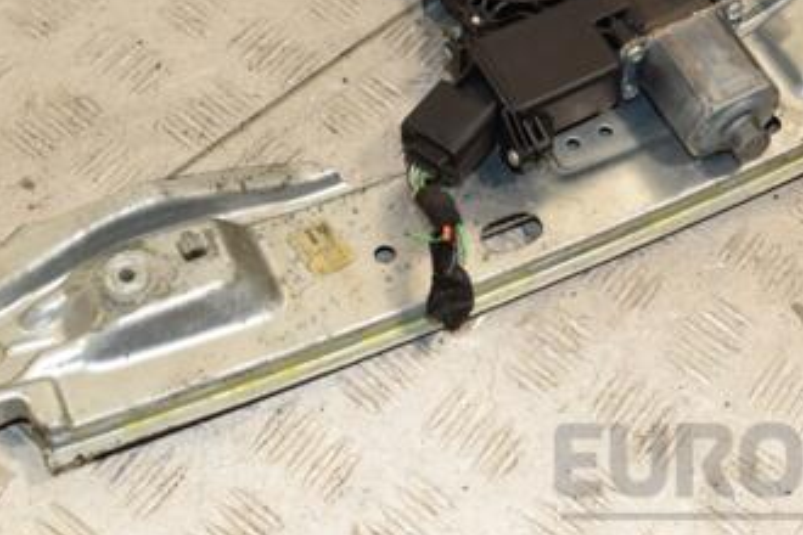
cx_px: 509
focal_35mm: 71
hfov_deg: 28.3
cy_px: 136
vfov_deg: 19.1
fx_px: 1584
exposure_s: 1/200
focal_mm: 26
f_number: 9
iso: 800
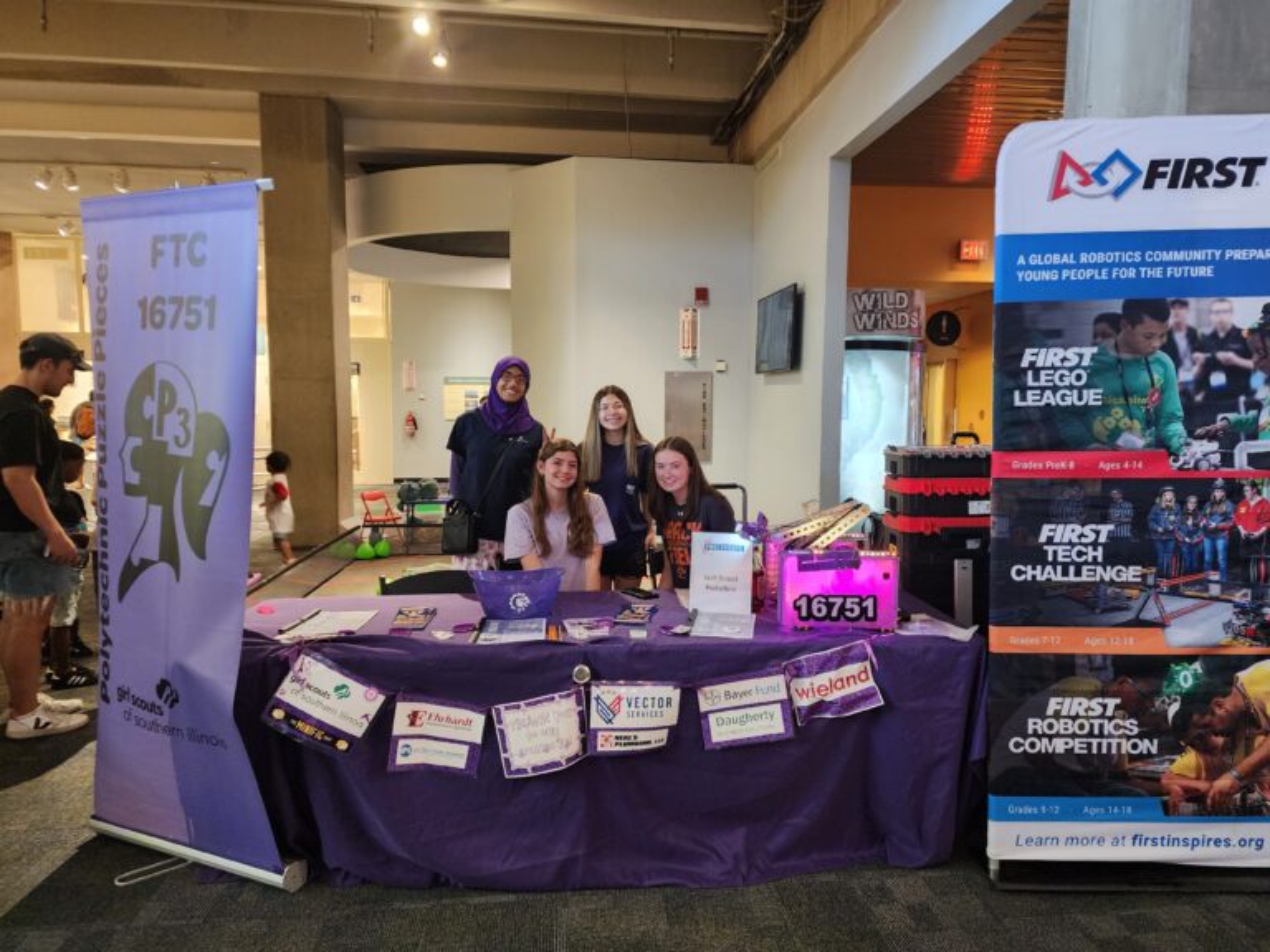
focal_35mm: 23
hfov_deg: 73.9
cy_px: 476
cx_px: 635
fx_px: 844
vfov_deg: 58.9
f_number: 1.8
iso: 500
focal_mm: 6.4
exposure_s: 1/30
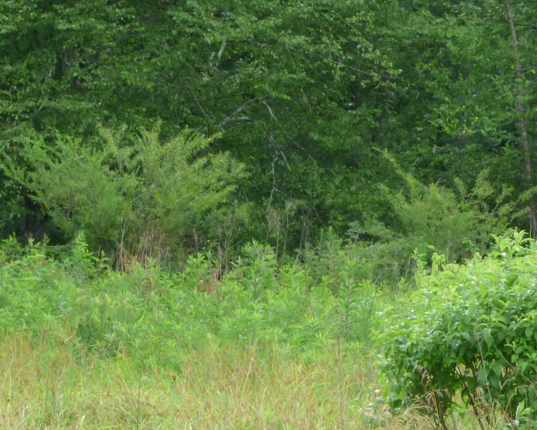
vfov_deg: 3.4
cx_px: 168
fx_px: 7135
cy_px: 267
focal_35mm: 449
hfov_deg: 4.3
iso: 320
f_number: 5.4
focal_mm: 28.9
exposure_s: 1/250
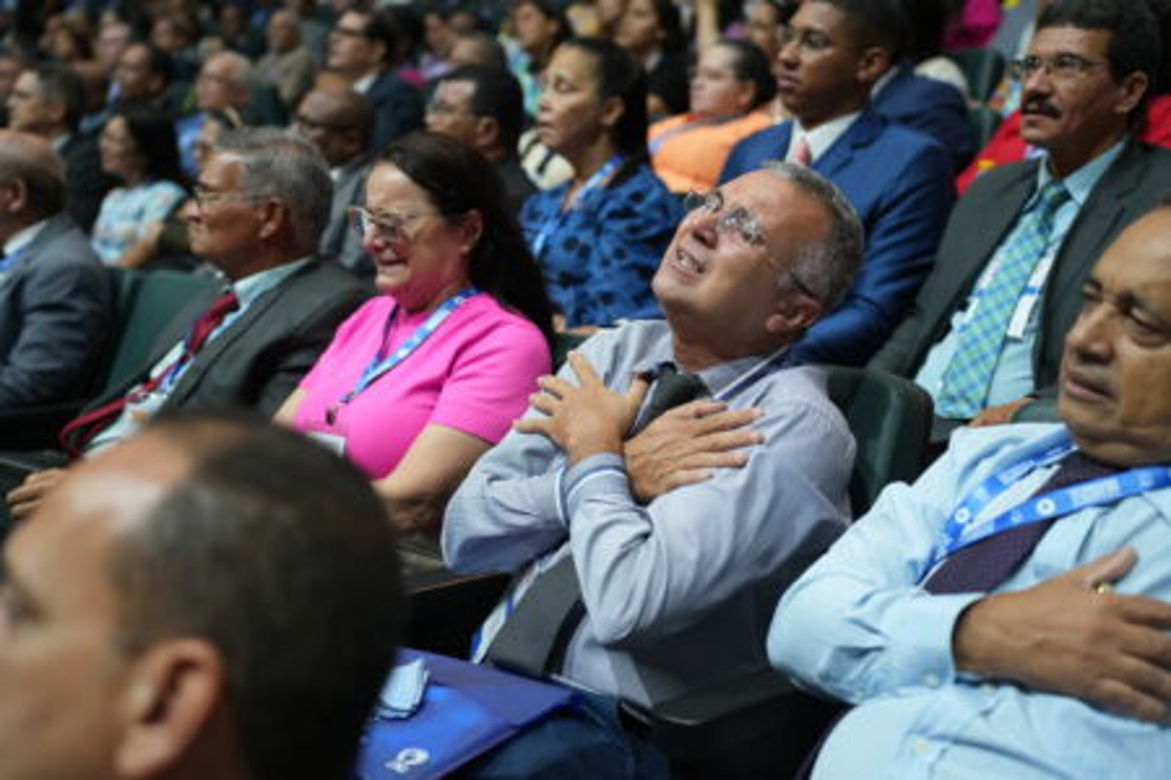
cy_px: 390
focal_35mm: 48
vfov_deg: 28.1
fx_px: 1561
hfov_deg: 41.1
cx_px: 586
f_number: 2.8
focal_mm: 48
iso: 2500
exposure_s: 1/100
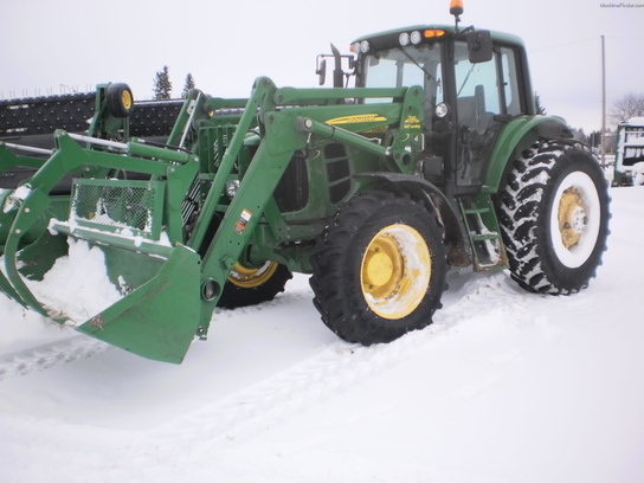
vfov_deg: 39.7
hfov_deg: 51.4
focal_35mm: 36
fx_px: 670
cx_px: 322
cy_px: 242
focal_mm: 6.3
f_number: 3.1
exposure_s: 1/200
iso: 100
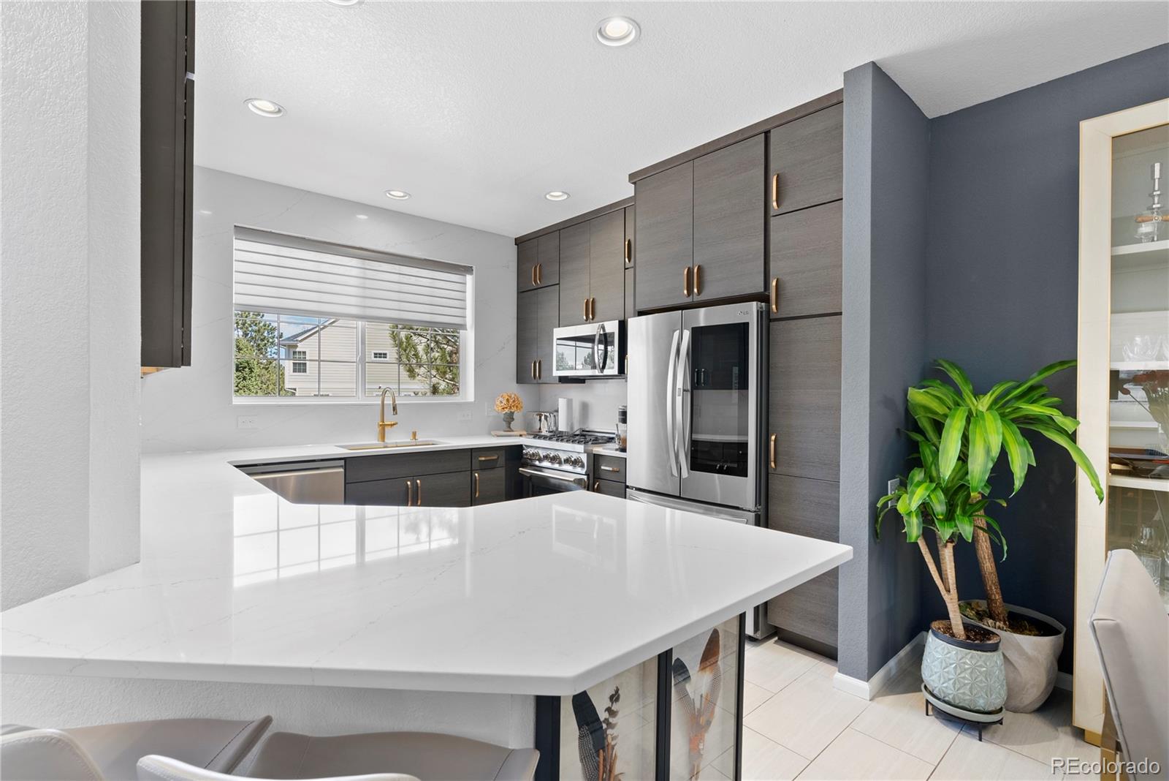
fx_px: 520
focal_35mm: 16
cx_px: 584
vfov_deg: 73.8
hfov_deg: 96.7
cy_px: 390
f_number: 9
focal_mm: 16
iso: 640
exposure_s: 1/2.5
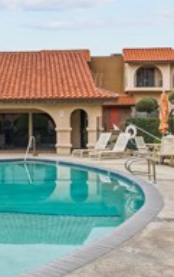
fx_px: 409
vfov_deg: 37.5
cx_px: -12
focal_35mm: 54
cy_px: 147
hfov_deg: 22.8
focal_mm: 16
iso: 250
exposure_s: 1/320
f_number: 6.3
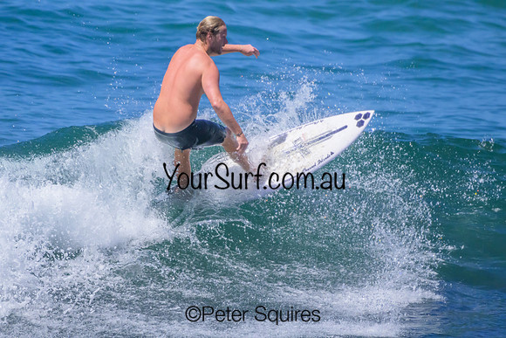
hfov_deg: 2.9
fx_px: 9841
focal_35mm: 700
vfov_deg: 2.0
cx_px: 253
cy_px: 169
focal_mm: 700
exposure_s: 1/2000
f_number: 11
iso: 5000
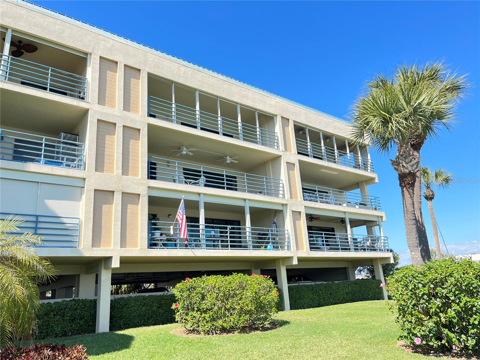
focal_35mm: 26
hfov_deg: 67.3
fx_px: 361
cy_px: 180
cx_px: 240
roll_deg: +4.3
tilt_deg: +17.3
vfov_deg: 53.1
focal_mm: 5.1
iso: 50
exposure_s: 1/710
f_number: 1.6
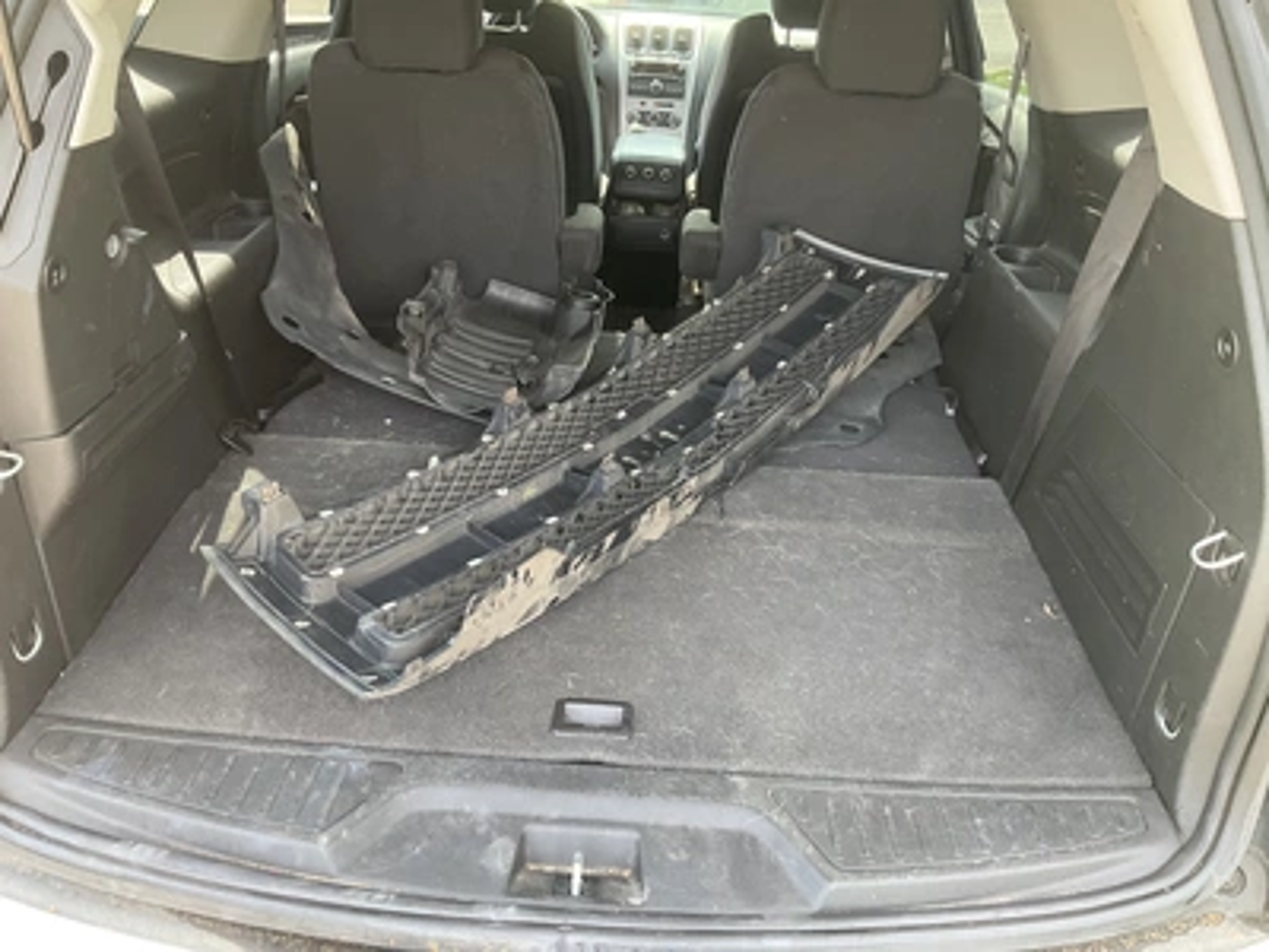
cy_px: 476
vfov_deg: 48.2
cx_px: 634
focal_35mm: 29
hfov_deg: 61.7
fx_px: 1063
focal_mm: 3
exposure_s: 1/122
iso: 50
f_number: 1.8
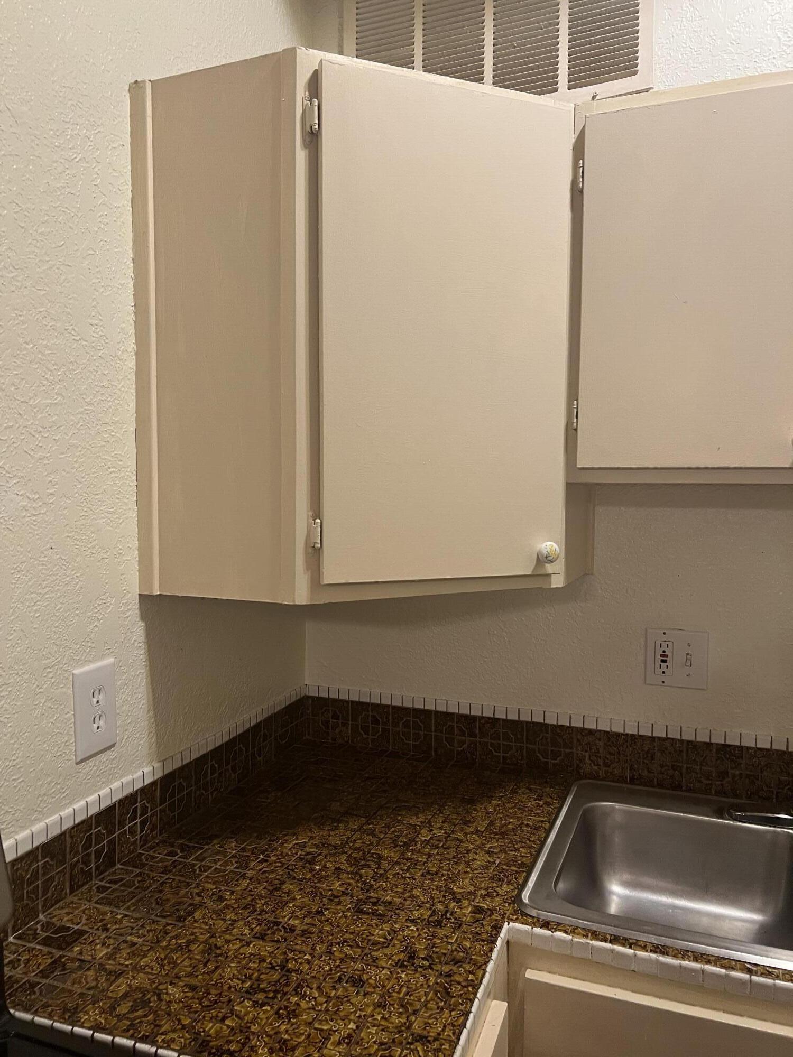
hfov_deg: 53.1
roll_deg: -0.2
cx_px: 396
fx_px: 794
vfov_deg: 67.3
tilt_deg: -2.7
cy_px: 528
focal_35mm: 26
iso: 160
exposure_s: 1/60
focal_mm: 5.7
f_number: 1.5
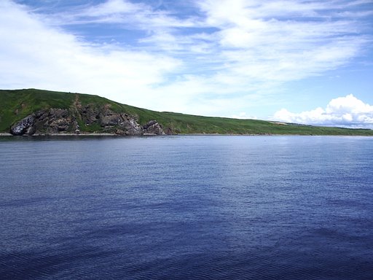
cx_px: 186
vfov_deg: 40.7
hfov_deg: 52.6
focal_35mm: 35
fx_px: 377
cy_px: 140
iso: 50
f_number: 4.3
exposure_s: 1/800
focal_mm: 5.8
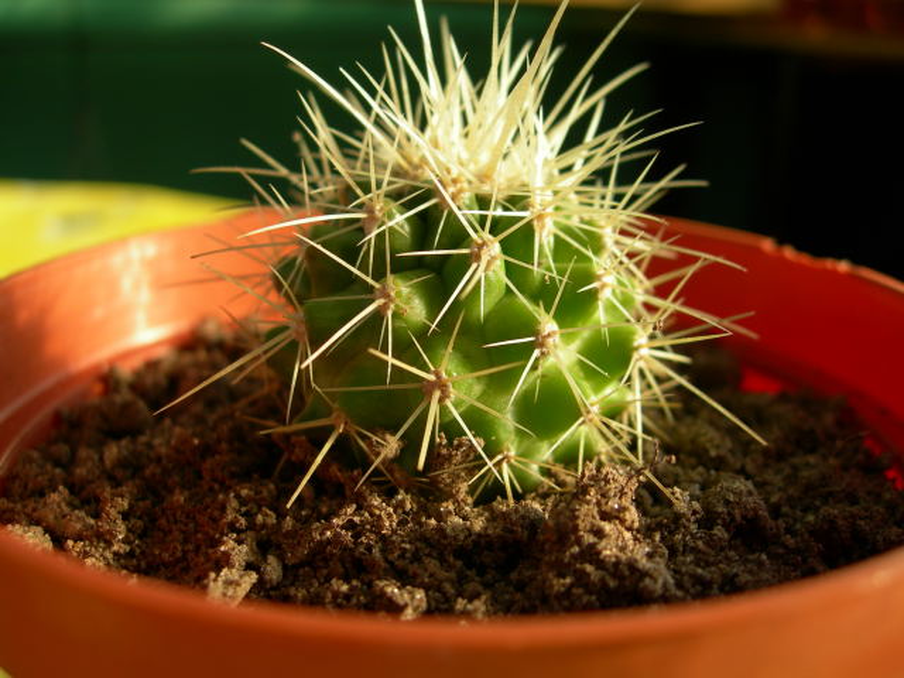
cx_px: 452
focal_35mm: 38
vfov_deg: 37.7
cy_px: 339
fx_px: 992
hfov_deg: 49.0
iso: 50
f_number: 2.8
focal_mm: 7.8
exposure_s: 1/335
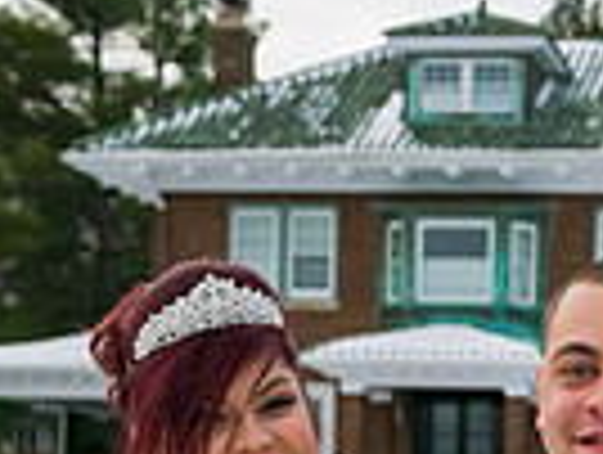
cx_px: 616
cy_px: 690
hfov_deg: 15.0
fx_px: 2251
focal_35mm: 129
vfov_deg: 11.1
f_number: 4
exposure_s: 1/5000
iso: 1600
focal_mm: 31
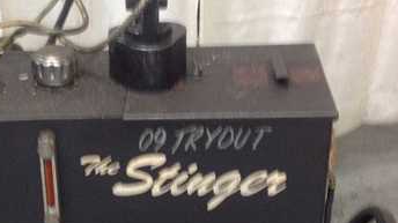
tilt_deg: -32.3
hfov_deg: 23.8
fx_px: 939
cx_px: 122
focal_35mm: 89
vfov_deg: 13.5
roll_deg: -0.6
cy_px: 198
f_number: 2.4
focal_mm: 4.28
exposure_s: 1/15
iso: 200
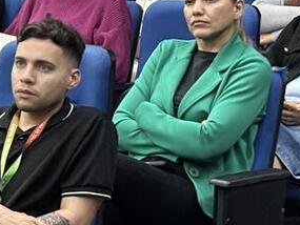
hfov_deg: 8.7
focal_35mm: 219
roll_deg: -0.8
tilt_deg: -5.3
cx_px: -252
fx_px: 1899
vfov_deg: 6.8
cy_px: 76
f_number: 1.6
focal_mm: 5.96
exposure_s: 1/40
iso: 250
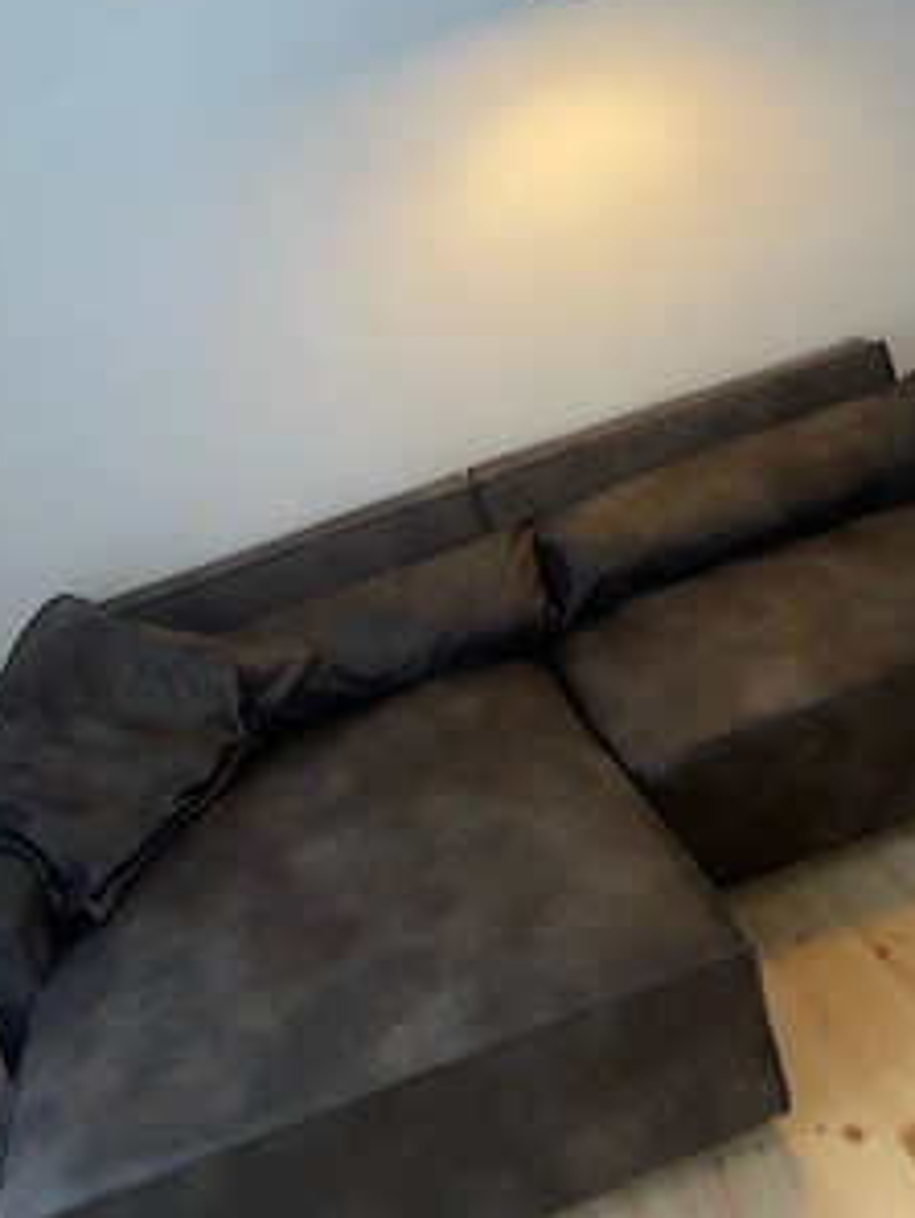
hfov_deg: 40.7
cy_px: 468
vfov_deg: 52.1
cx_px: 460
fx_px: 1233
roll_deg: +17.6
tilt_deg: -12.4
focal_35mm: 35
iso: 50
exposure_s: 1/17
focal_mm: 4.2
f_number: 1.6
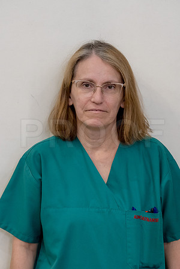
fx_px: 1350
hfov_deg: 7.6
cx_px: 90
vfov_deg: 11.4
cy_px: 134
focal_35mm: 180
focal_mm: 180
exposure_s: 1/80
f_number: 4
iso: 5000
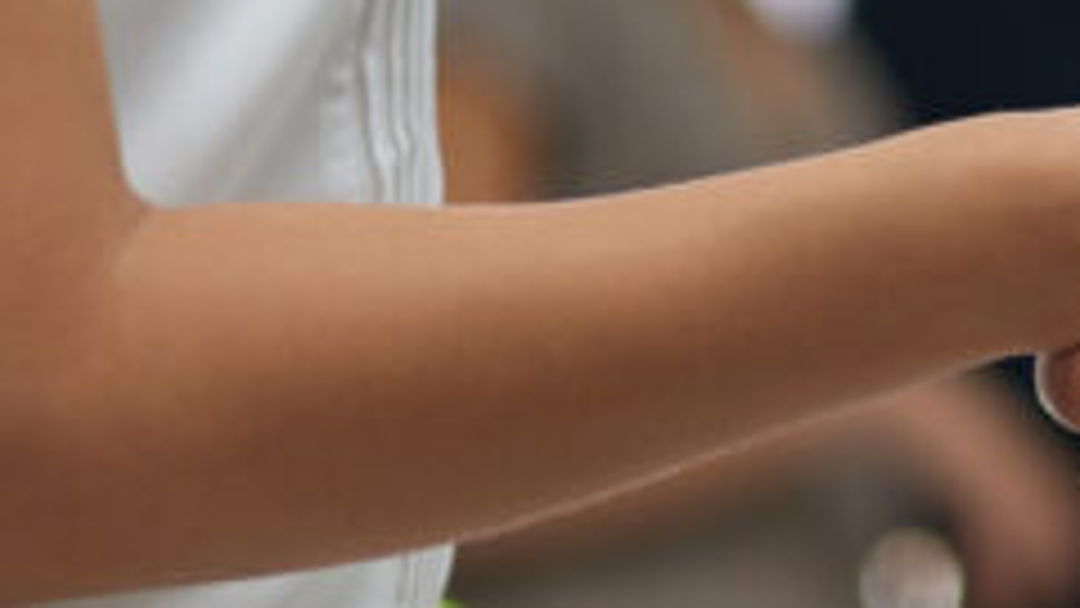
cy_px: 205
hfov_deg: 7.5
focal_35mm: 285
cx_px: 1472
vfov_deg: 4.3
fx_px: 8162
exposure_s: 1/100
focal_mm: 85
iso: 250
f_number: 2
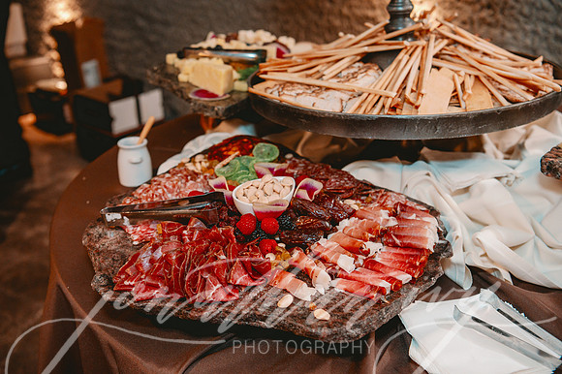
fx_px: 624
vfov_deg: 33.4
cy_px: 187
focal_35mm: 40
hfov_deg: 48.5
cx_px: 281
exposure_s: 1/60
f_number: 4
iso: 2000
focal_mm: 40
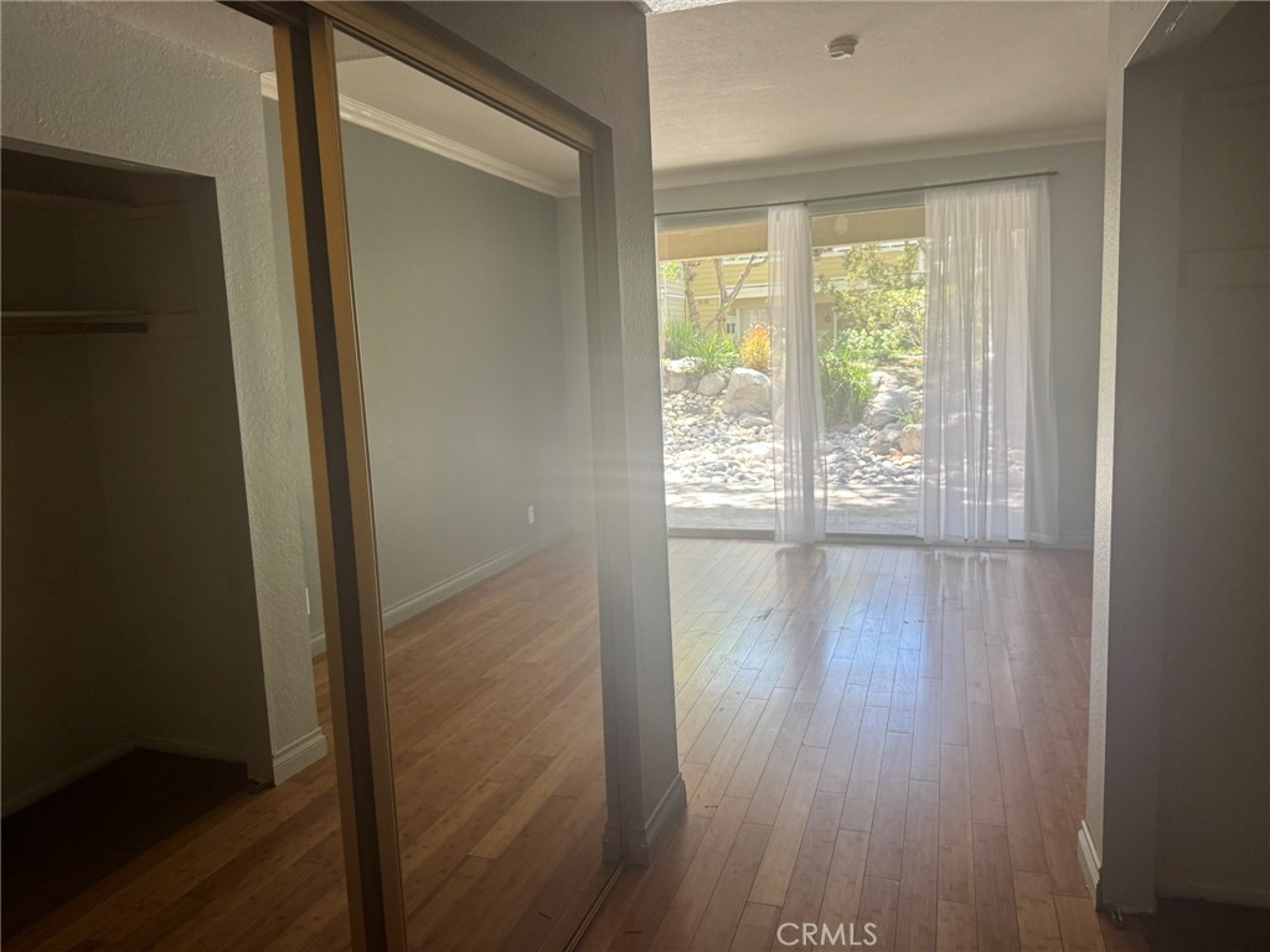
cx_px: 635
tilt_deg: -9.2
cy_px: 476
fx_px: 881
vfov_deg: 56.8
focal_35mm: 24
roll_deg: +2.2
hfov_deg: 71.6
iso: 160
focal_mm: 6.76
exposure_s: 1/120
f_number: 1.78
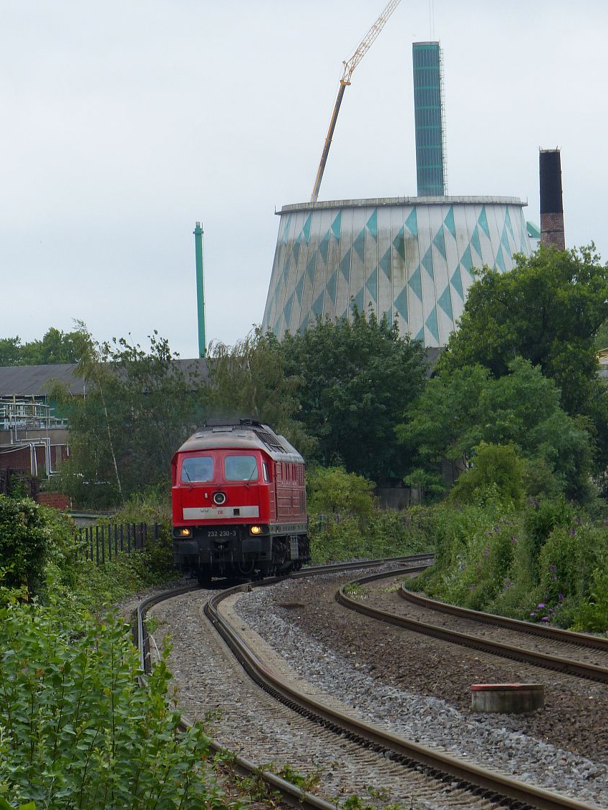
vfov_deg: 6.6
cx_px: 289
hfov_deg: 4.9
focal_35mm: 302
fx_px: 7072
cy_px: 425
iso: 100
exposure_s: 1/50
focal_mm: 51.2
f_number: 8
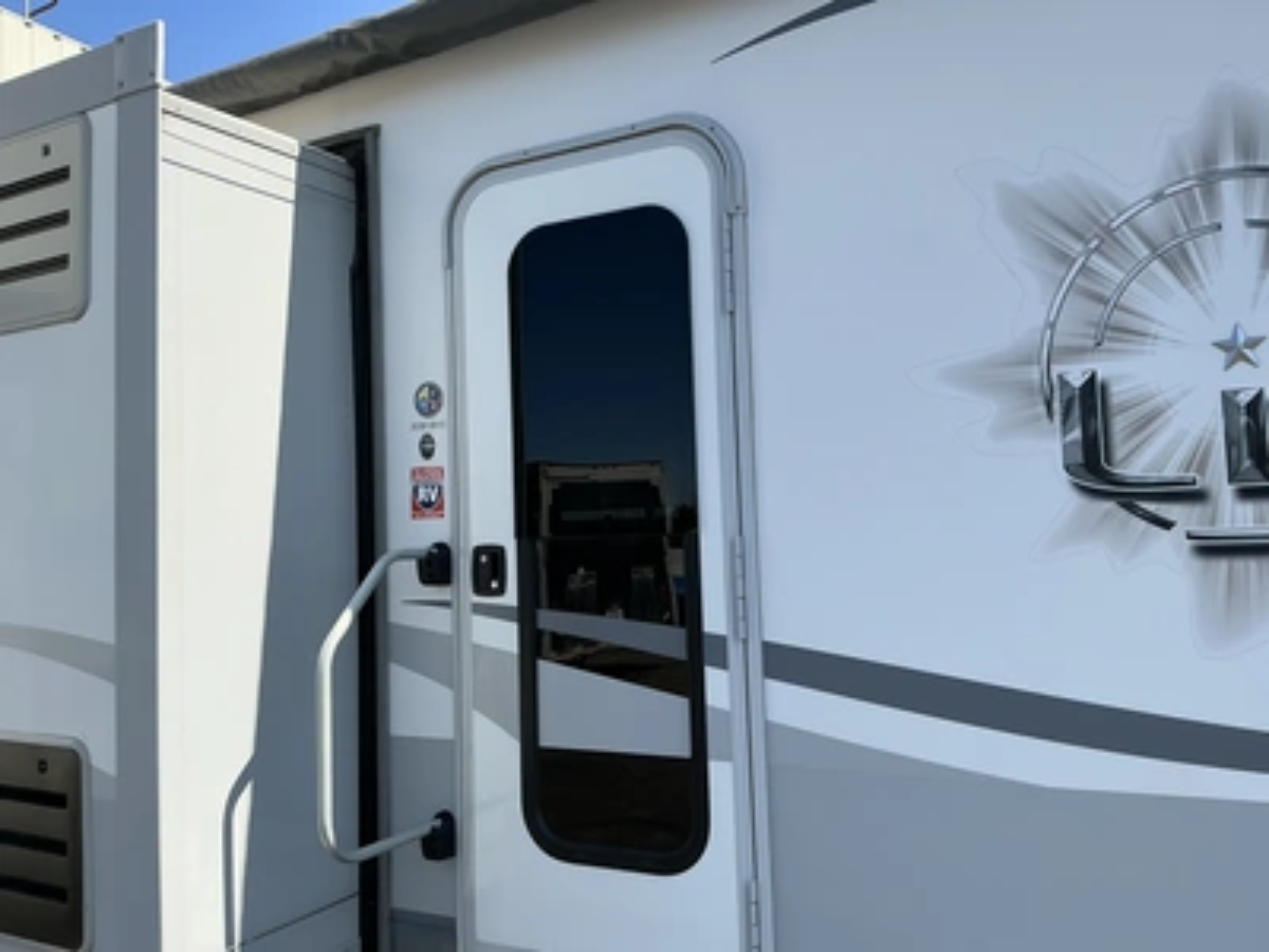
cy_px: 476
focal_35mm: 28
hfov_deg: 63.4
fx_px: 1026
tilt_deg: +7.1
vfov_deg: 49.7
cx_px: 634
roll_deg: +2.4
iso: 25
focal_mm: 3
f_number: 1.8
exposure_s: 1/1121
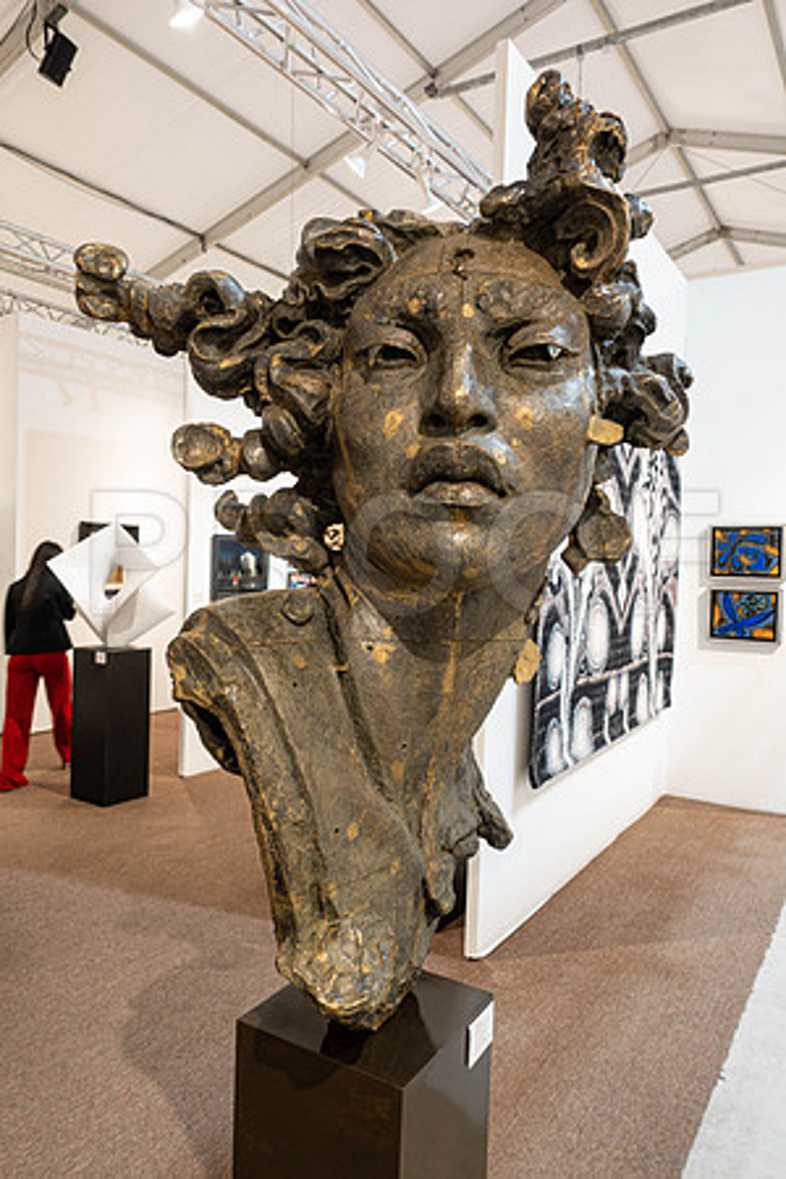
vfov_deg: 73.7
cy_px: 590
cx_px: 393
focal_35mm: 24
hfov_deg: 53.1
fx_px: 786
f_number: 2.8
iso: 400
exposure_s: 1/30
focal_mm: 8.8
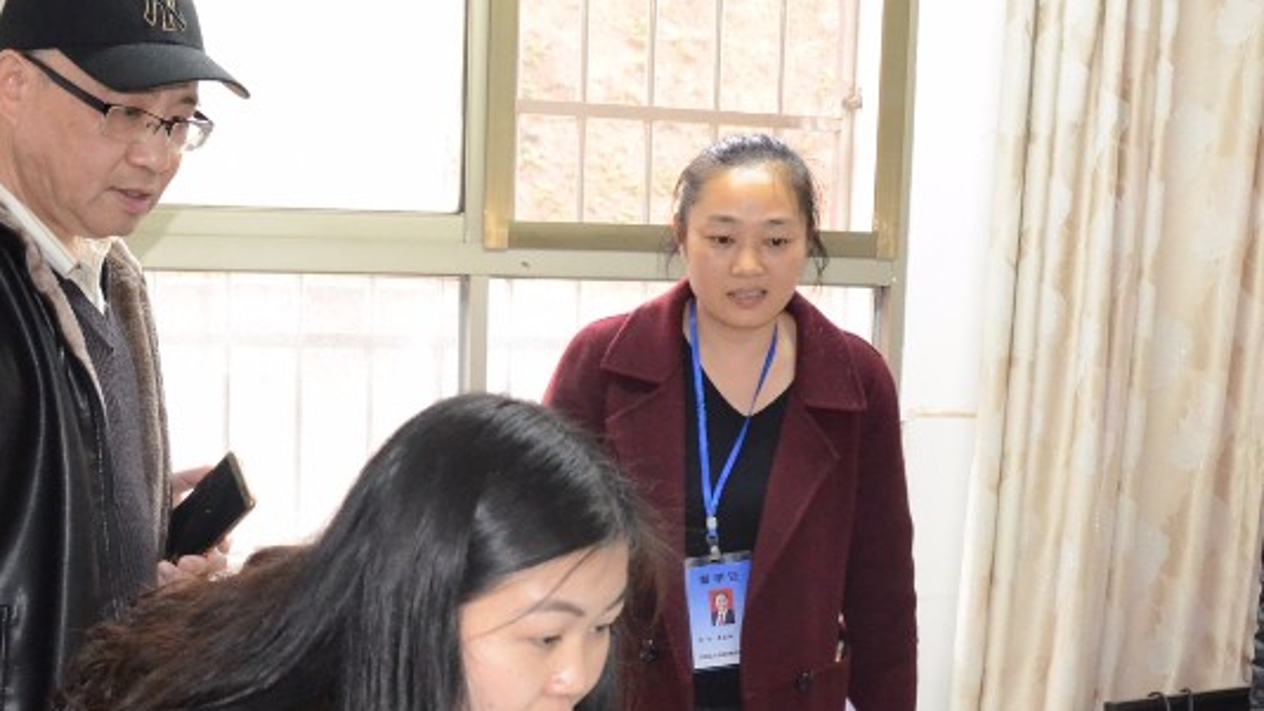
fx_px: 2112
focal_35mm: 63
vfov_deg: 18.8
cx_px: 543
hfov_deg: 33.3
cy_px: 614
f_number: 3.8
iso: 3200
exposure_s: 1/125
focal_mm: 21
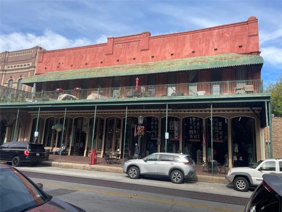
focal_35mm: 26
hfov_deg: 67.3
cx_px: 141
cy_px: 106
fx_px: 212
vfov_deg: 53.1
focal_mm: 4.2
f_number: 1.6
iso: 32
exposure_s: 1/2132
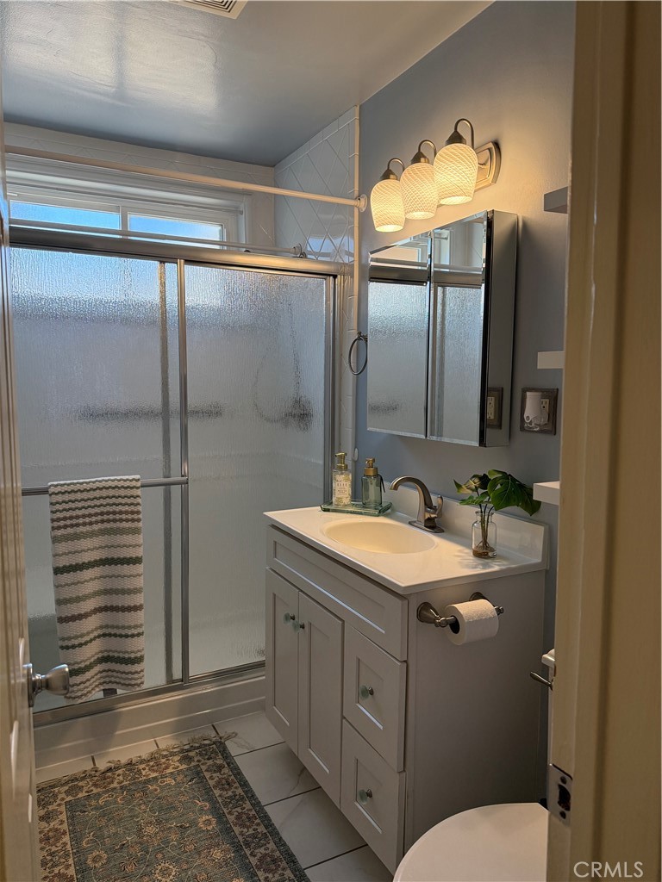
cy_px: 441
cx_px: 331
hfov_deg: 56.8
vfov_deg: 71.6
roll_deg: -0.6
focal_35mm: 24
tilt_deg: -5.3
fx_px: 612
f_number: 1.78
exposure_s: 1/216
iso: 200
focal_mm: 6.76
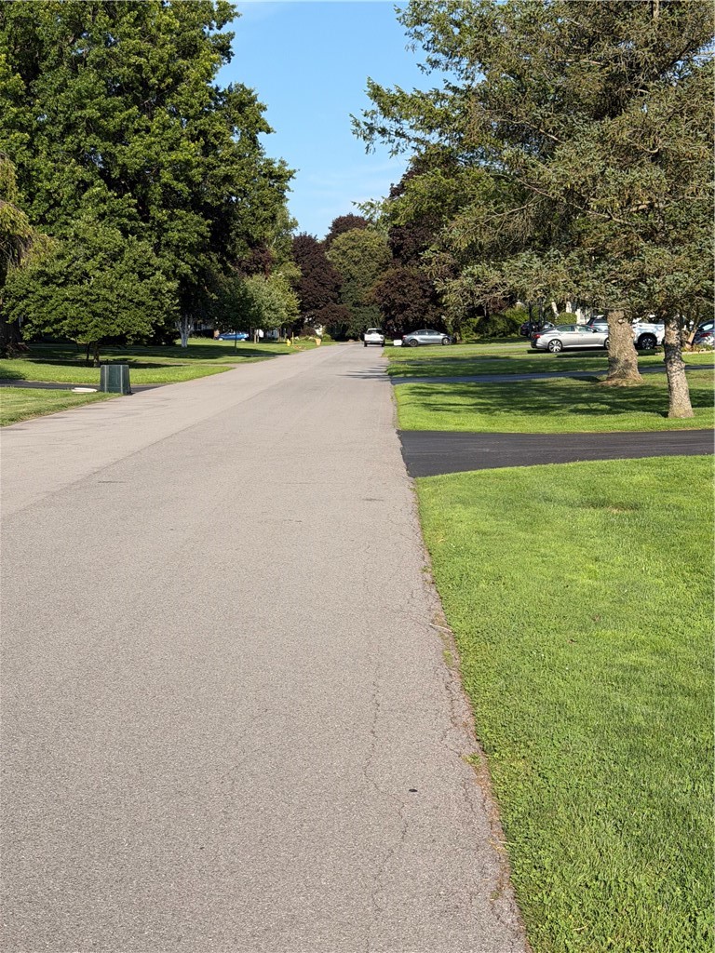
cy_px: 476
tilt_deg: -5.2
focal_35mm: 48
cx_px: 358
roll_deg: -0.4
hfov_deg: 30.3
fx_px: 1322
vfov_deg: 39.7
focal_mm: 6.76
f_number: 1.78
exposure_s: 1/4098
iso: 64
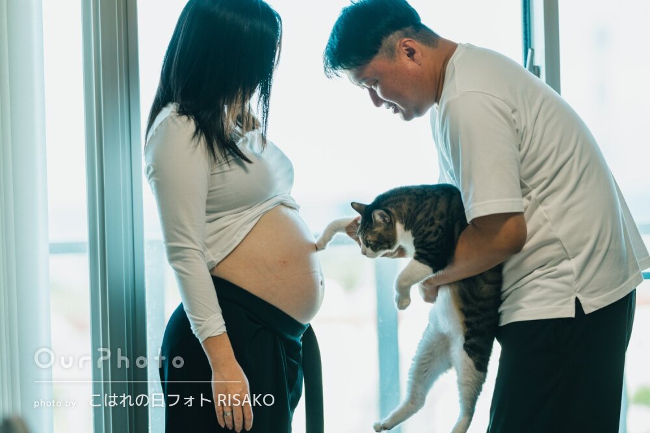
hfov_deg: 15.2
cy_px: 216
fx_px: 2438
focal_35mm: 135
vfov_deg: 10.2
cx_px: 325
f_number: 2.2
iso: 160
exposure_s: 1/200
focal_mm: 135
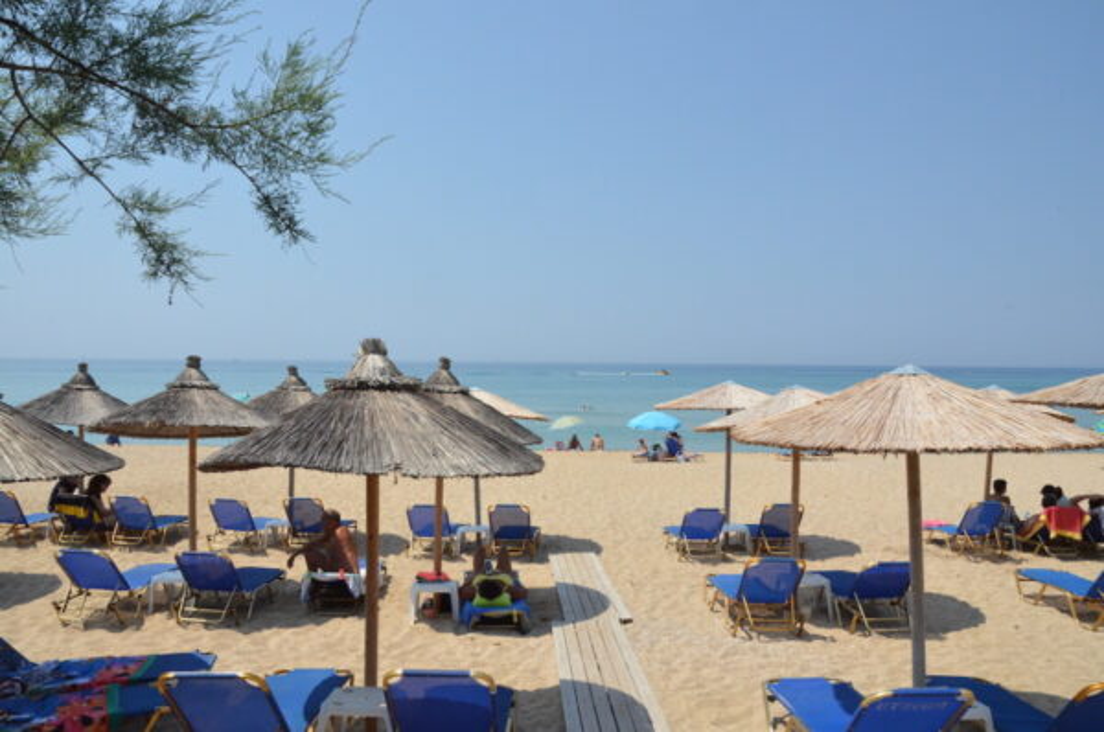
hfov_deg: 67.5
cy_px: 366
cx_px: 552
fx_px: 827
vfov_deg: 47.8
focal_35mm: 27
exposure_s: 1/1250
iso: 1600
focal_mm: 18
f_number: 18
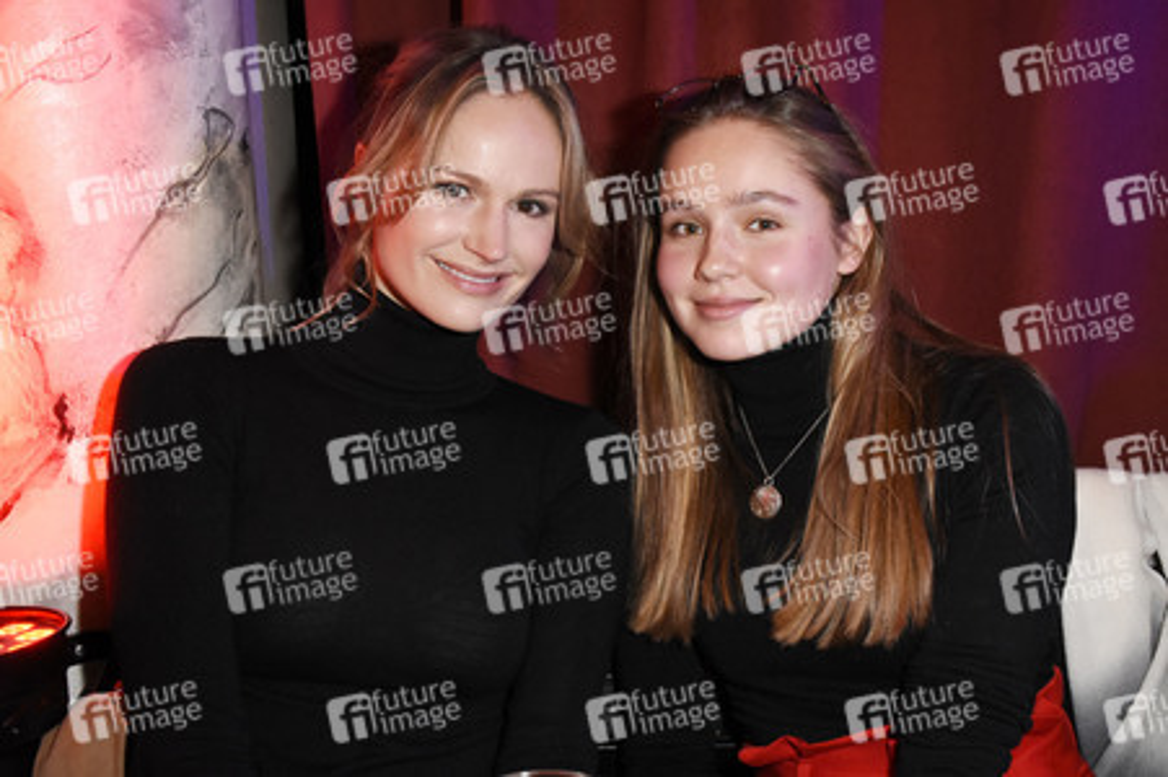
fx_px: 1264
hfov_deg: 49.6
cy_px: 388
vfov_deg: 34.2
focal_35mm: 39
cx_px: 584
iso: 3200
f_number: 6.3
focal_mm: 26
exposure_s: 1/60
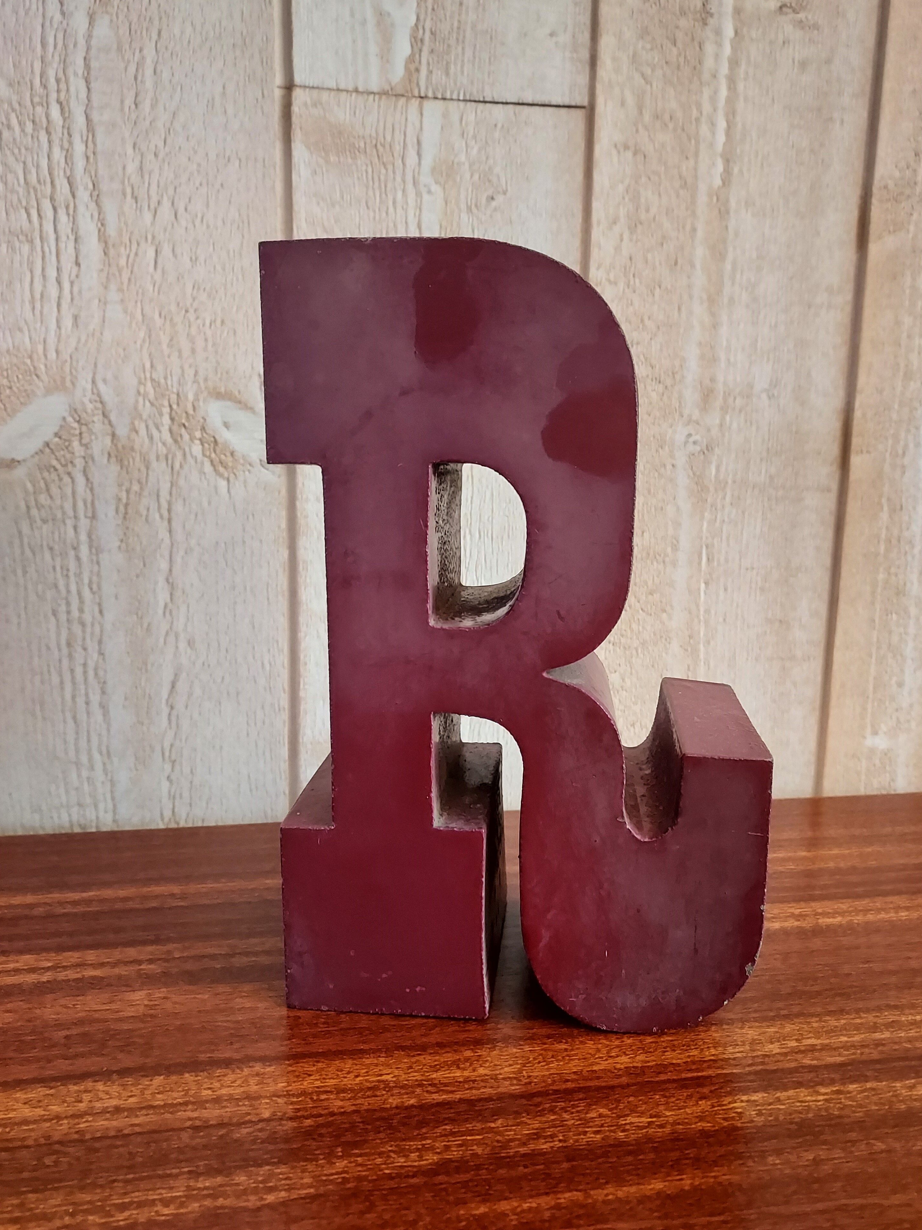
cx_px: 473
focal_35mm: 25
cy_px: 603
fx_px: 888
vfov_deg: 69.4
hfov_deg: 54.9
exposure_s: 1/60
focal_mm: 4.6
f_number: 1.8
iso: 320
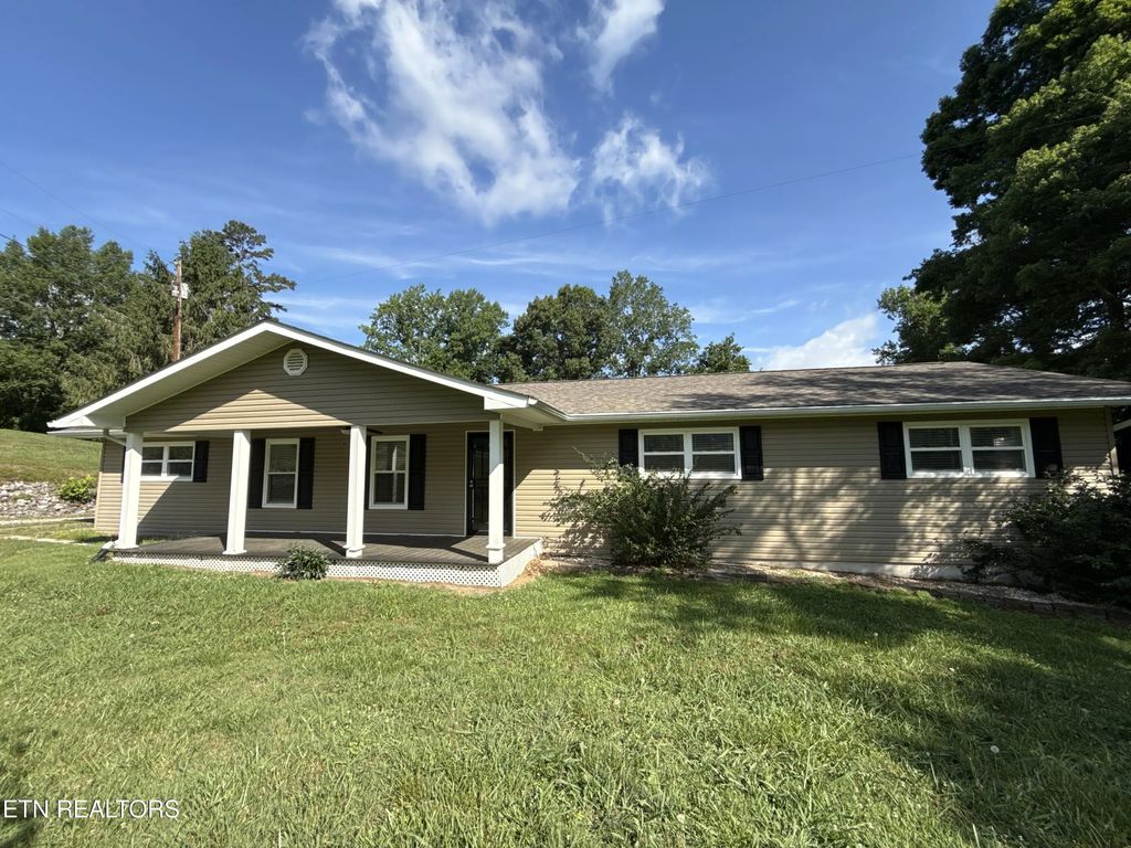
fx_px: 457
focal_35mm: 14
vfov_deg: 85.7
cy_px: 424
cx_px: 566
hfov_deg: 102.1
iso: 50
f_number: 2.2
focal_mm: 2.22
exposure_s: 1/1285
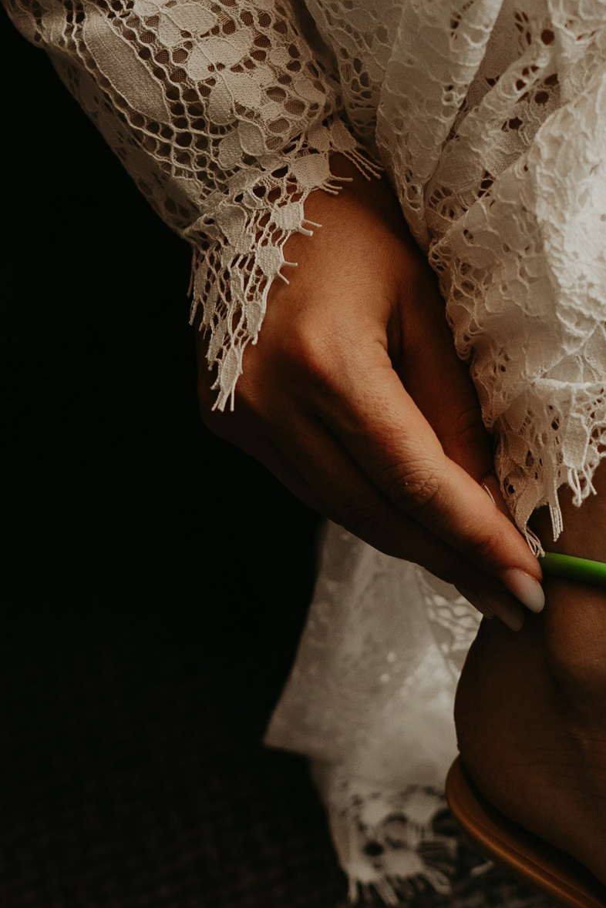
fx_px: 2878
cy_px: 263
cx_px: 543
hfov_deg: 11.9
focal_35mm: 114
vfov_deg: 17.9
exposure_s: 1/1600
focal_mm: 35
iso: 640
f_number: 2.2
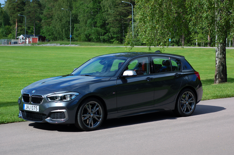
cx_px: 117
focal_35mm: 75
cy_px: 78
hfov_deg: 27.0
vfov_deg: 18.1
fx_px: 487
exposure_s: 1/1000
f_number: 5
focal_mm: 50
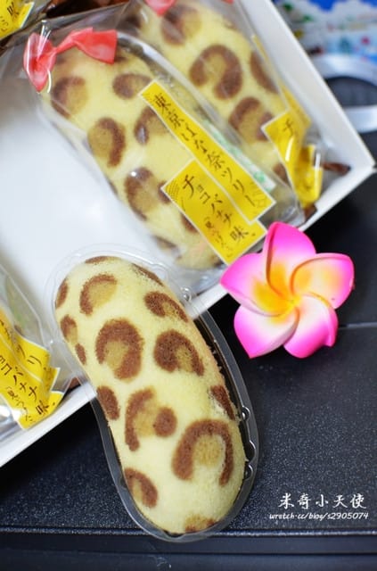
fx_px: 830
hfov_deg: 25.6
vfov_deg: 37.9
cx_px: 188
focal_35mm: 52
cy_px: 286
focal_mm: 35
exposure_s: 1/40
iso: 1600
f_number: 4
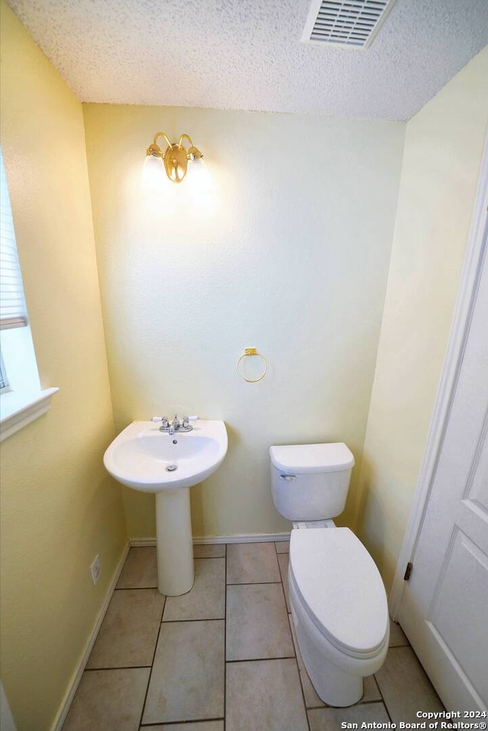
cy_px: 366
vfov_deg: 112.6
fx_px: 244
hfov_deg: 90.1
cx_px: 244
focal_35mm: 12
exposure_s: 1/160
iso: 400
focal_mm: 12
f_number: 4
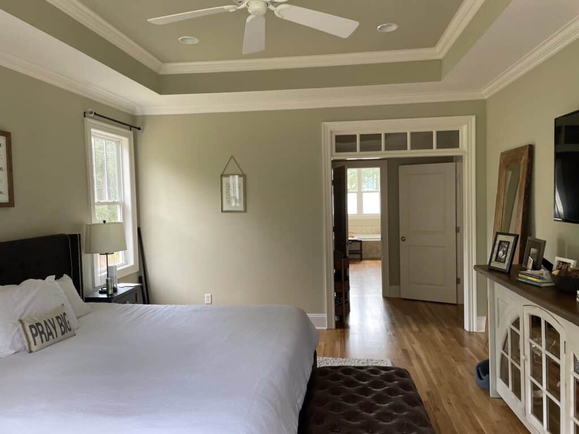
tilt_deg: -2.4
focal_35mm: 26
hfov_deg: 67.3
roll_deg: +1.8
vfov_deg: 53.1
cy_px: 217
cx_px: 290
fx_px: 435
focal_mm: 4.2
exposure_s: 1/121
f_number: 1.6
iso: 125
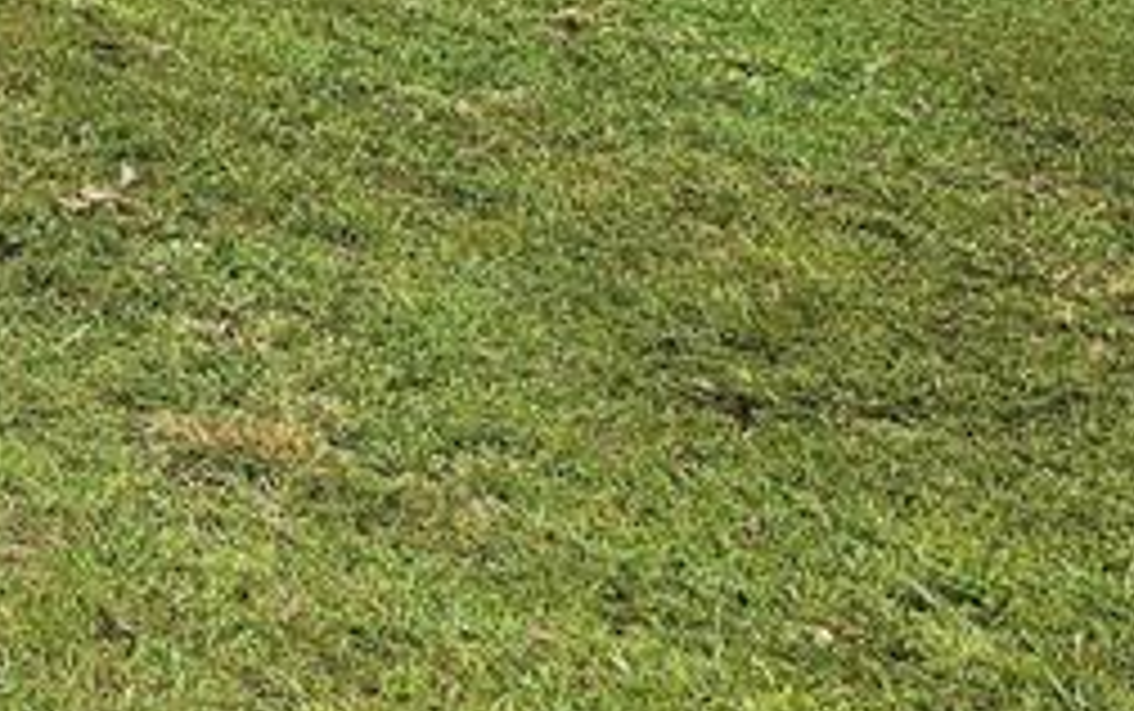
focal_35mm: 99
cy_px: -531
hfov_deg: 19.4
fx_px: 3062
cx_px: -338
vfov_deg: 12.2
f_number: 1.7
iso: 64
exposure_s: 1/180
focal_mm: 6.3
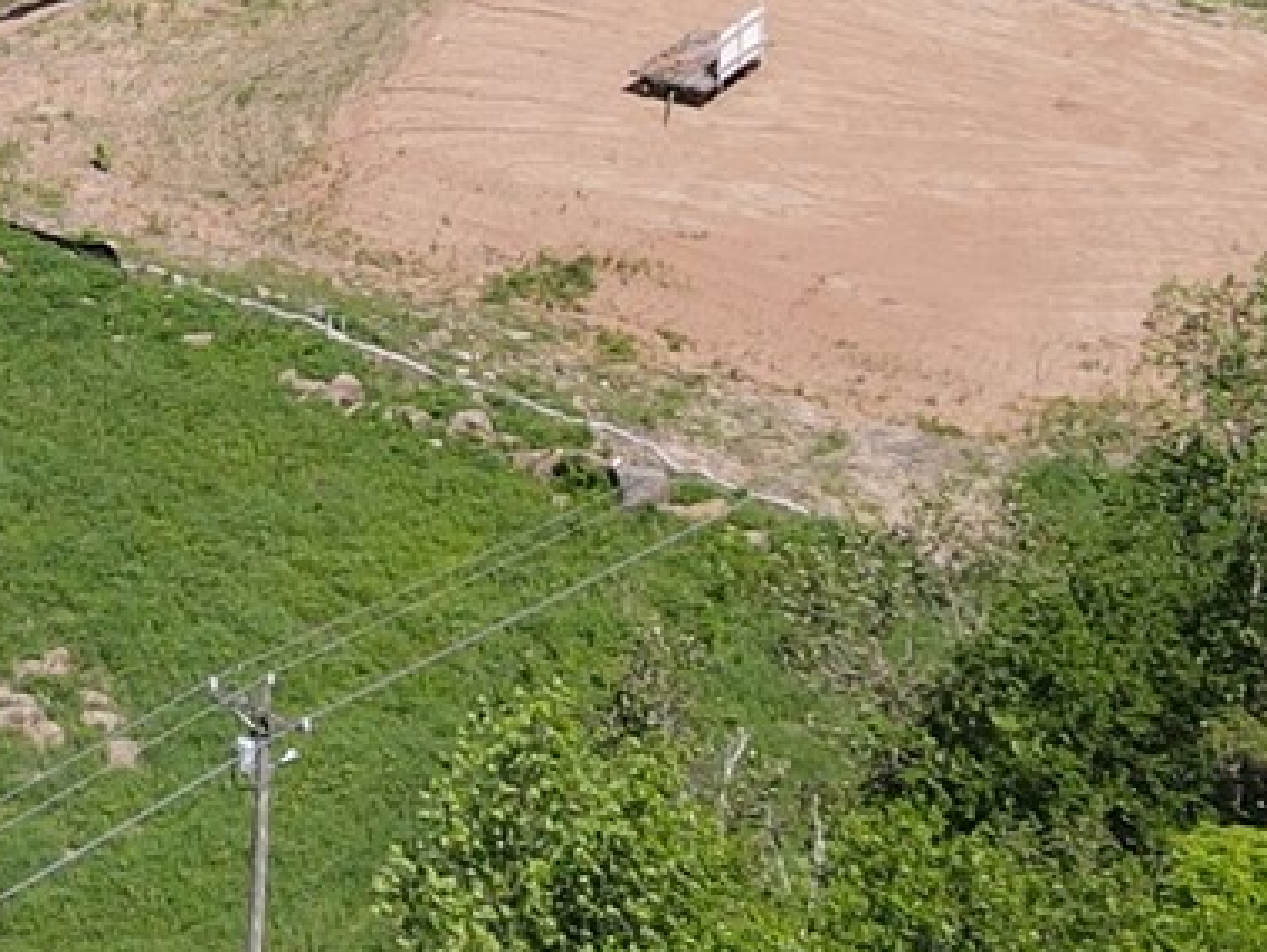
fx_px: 4761
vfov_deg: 11.1
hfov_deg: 14.8
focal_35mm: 130
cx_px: -158
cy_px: -399
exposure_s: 1/725
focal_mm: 4.5
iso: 100
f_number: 2.8
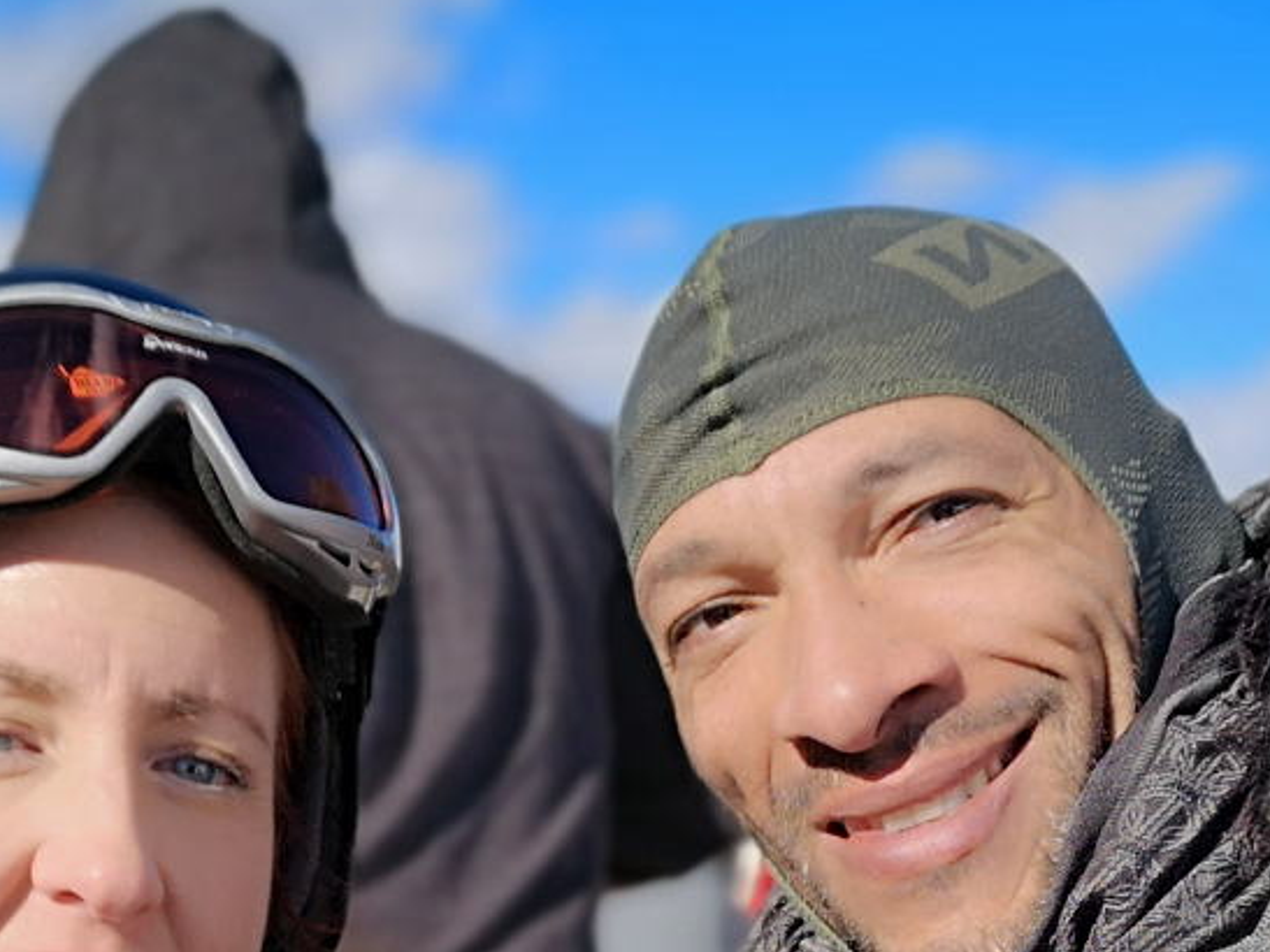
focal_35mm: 79
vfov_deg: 17.9
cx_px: 548
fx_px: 2898
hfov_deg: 24.7
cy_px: 1066
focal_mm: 3.95
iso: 50
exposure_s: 1/2688
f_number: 1.8
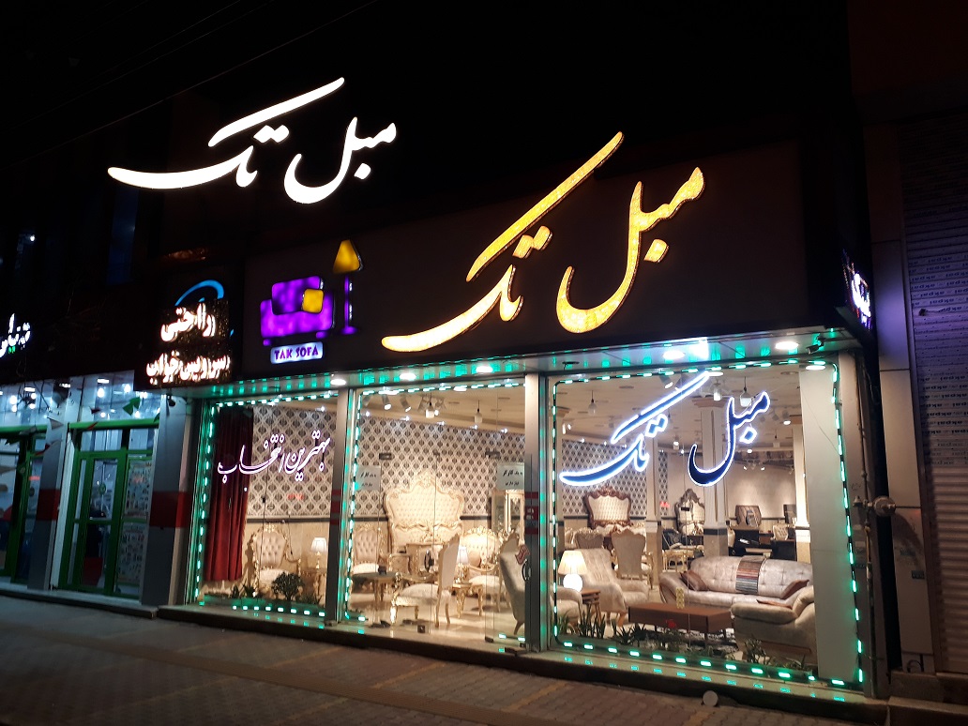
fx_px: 755
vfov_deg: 51.4
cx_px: 484
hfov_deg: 65.3
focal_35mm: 27
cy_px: 363
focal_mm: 3.6
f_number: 1.9
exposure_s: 1/33
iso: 50
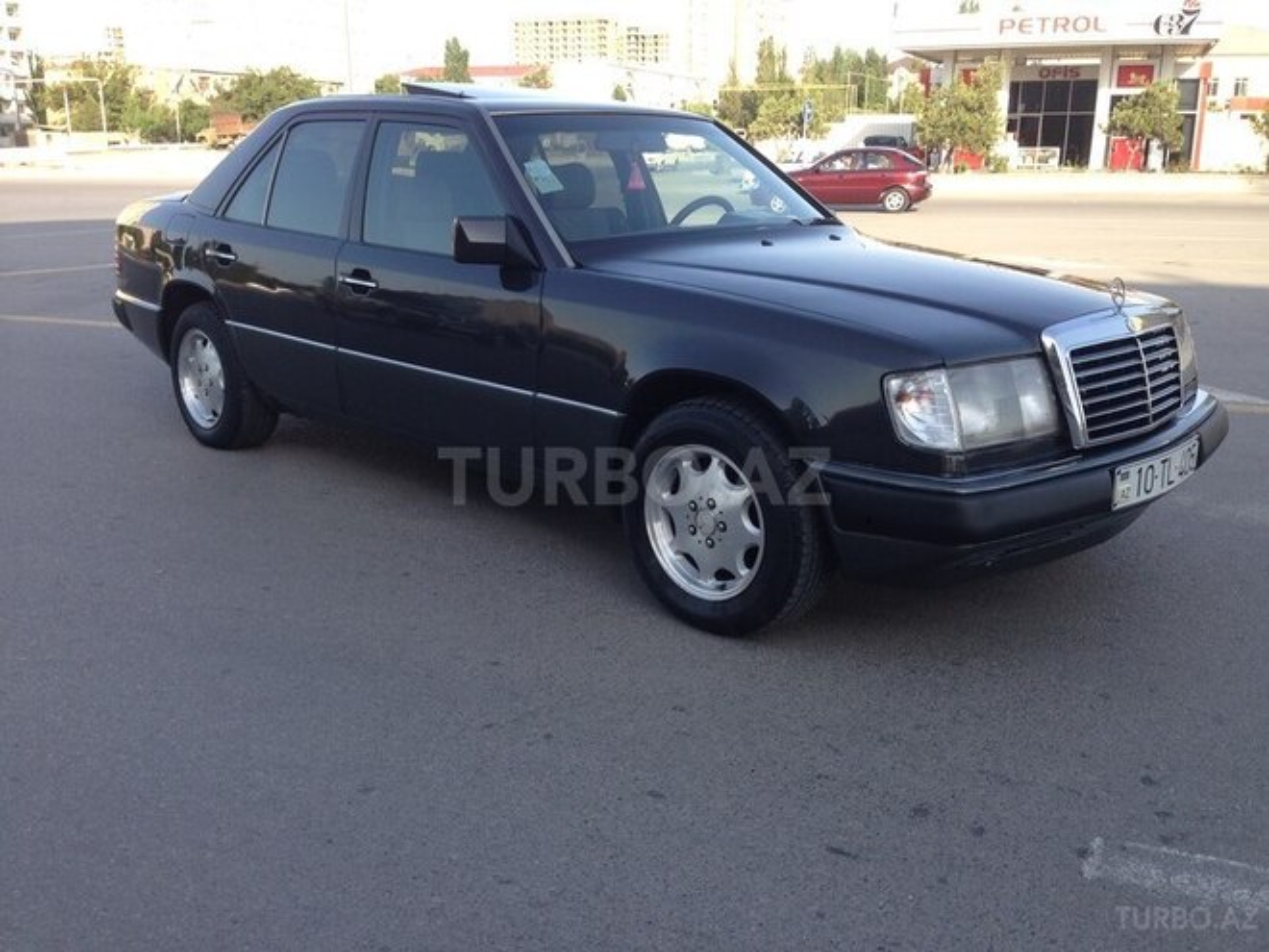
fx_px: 1210
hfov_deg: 55.4
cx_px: 634
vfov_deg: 42.9
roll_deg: +0.2
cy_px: 476
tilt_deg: -13.9
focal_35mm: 33
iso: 50
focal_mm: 4.12
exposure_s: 1/437
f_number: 2.4
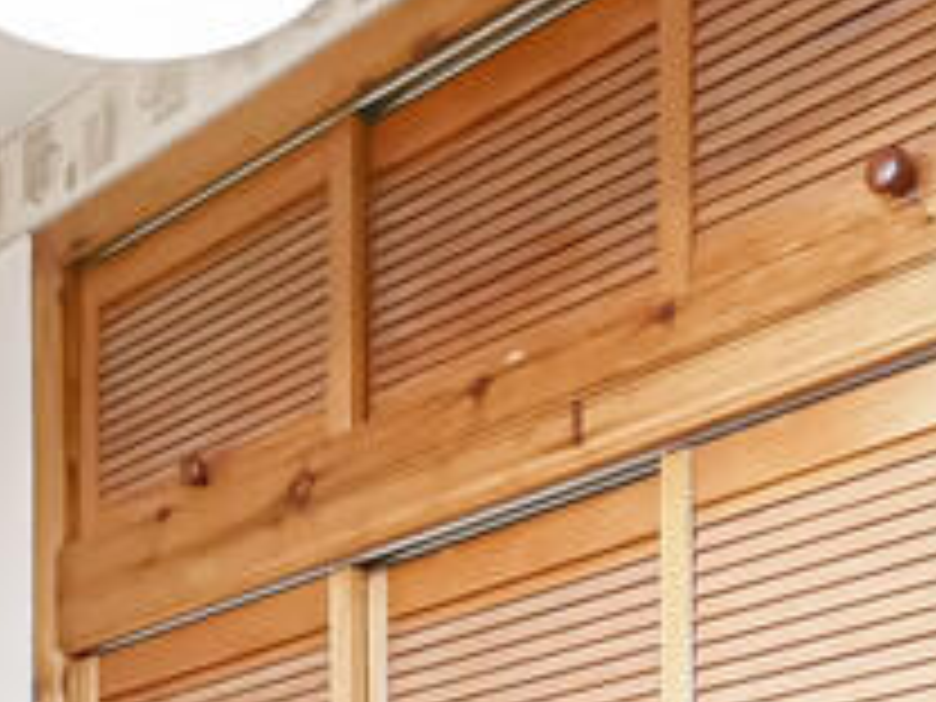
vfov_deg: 17.3
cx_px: 279
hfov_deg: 27.9
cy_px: 1278
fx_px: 1866
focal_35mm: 69
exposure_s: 1/60
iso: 2500
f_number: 4
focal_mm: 7
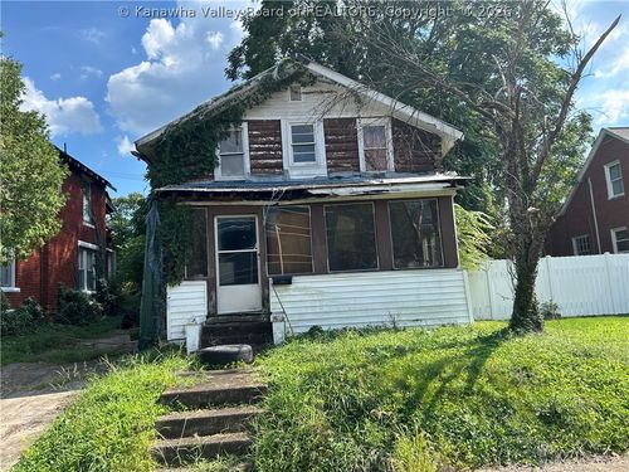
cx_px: 314
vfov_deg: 53.1
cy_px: 236
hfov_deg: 67.3
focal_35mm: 26
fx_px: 472
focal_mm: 5.7
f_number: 1.5
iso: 50
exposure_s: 1/1597
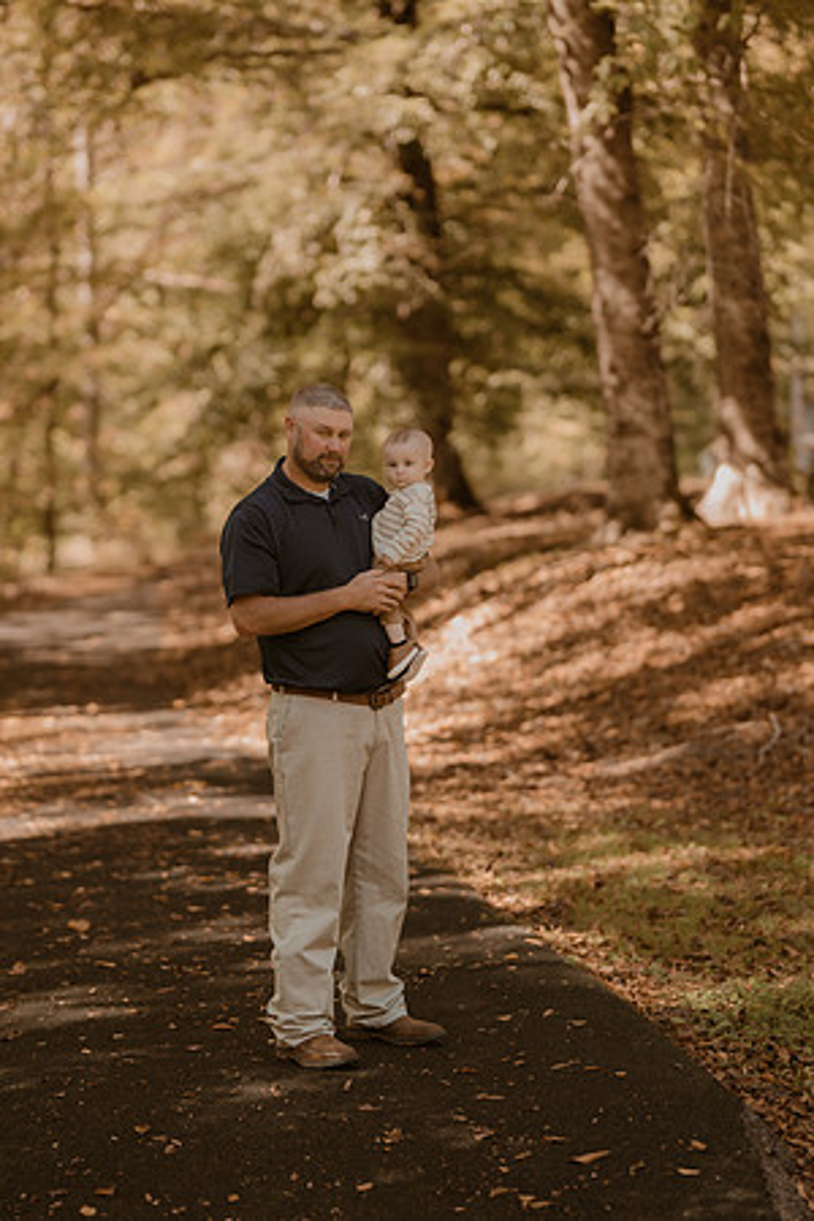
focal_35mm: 85
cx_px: 407
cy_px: 610
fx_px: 2883
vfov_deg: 23.9
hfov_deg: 16.1
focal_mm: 85
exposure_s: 1/800
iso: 320
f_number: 1.8
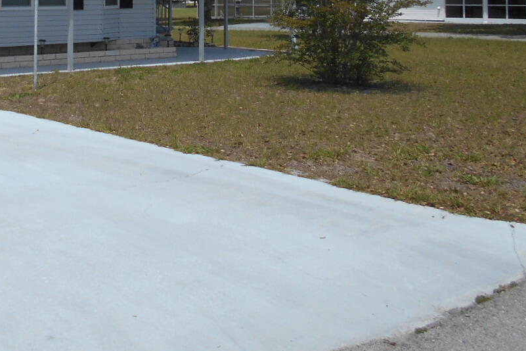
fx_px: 789
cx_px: 81
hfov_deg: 35.3
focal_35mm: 54
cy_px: -34
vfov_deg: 23.5
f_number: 3.2
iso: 80
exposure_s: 1/1600
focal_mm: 4.6
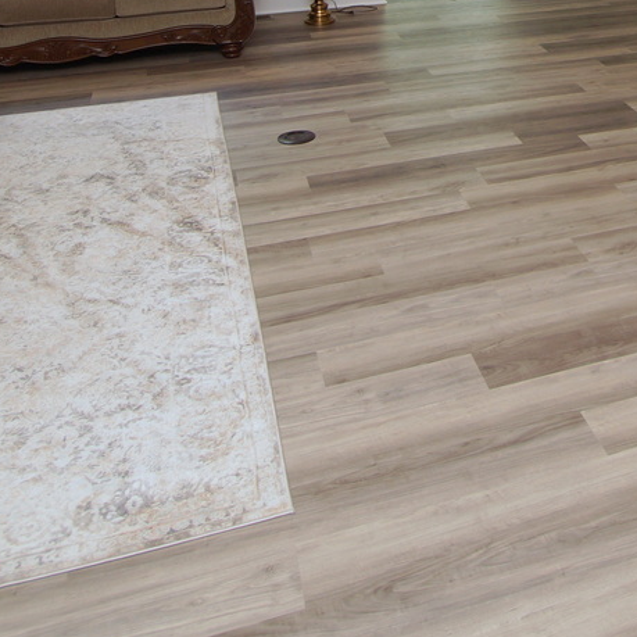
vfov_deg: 32.7
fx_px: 937
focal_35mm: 45
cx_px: 569
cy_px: -71
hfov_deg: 35.4
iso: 100
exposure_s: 1/60
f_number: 4
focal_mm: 10
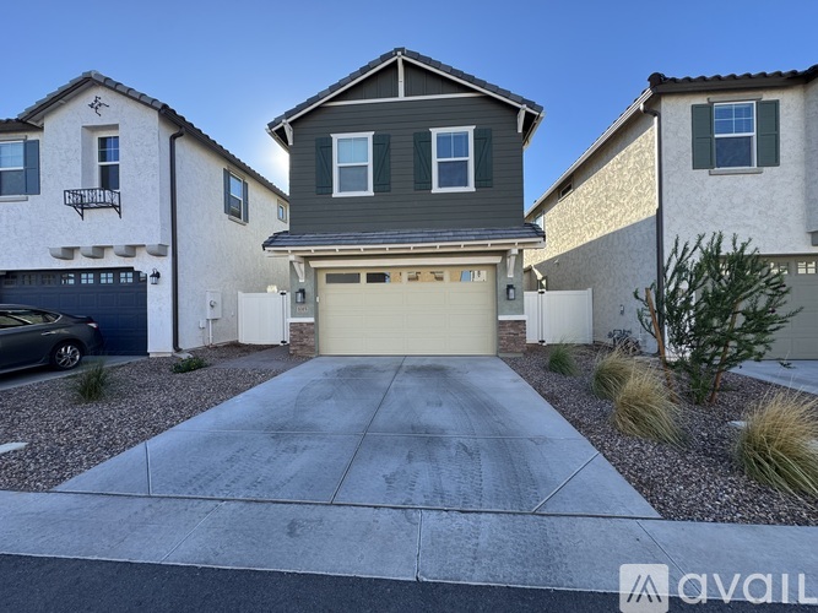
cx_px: 409
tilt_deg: -0.5
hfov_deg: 102.1
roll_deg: +1.3
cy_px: 306
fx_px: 331
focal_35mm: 14
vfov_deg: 85.7
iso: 40
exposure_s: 1/397
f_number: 2.2
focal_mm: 2.22
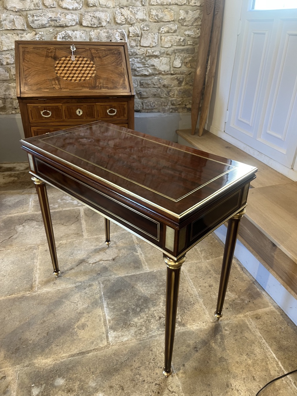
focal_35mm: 26
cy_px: 198
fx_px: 297
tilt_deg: -29.2
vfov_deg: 67.3
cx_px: 148
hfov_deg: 53.1
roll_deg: -0.3
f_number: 1.6
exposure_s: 1/50
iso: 100
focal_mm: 5.1
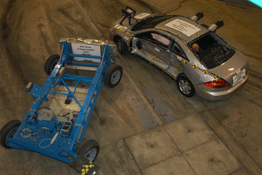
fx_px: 262
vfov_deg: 36.8
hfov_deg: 53.2
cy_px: 88
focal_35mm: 36
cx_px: 131
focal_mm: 24
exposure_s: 1/60
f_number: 5.6
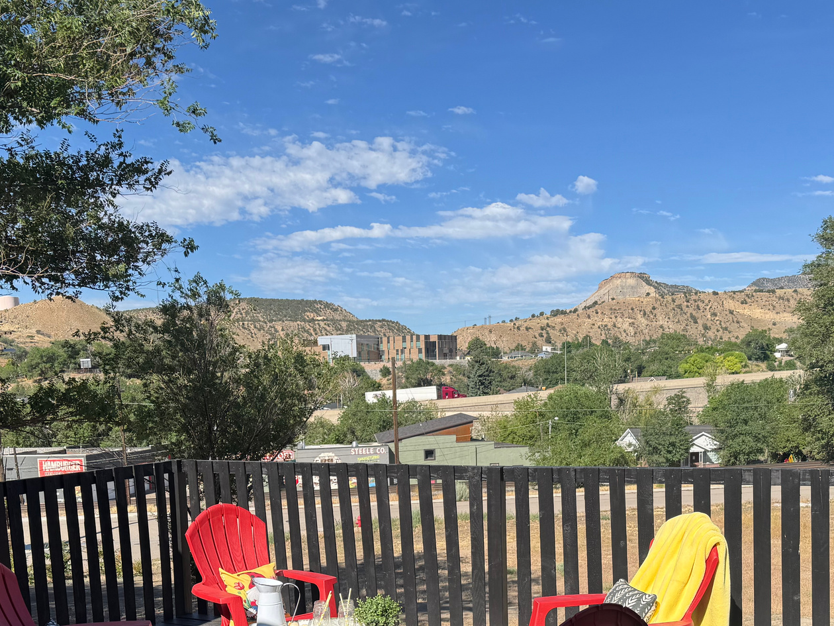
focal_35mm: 39
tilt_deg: -9.2
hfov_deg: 47.8
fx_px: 940
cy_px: 493
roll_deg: +1.6
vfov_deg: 35.7
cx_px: 379
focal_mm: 6.76
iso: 80
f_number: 1.78
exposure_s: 1/3597
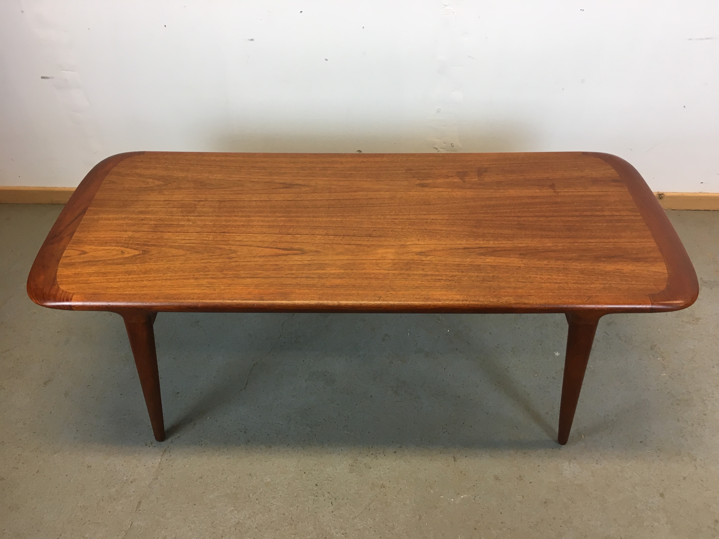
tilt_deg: -43.7
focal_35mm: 29
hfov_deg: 61.7
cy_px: 270
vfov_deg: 48.2
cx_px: 360
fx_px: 602
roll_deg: +0.1
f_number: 2.2
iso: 40
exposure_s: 1/33
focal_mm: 4.15
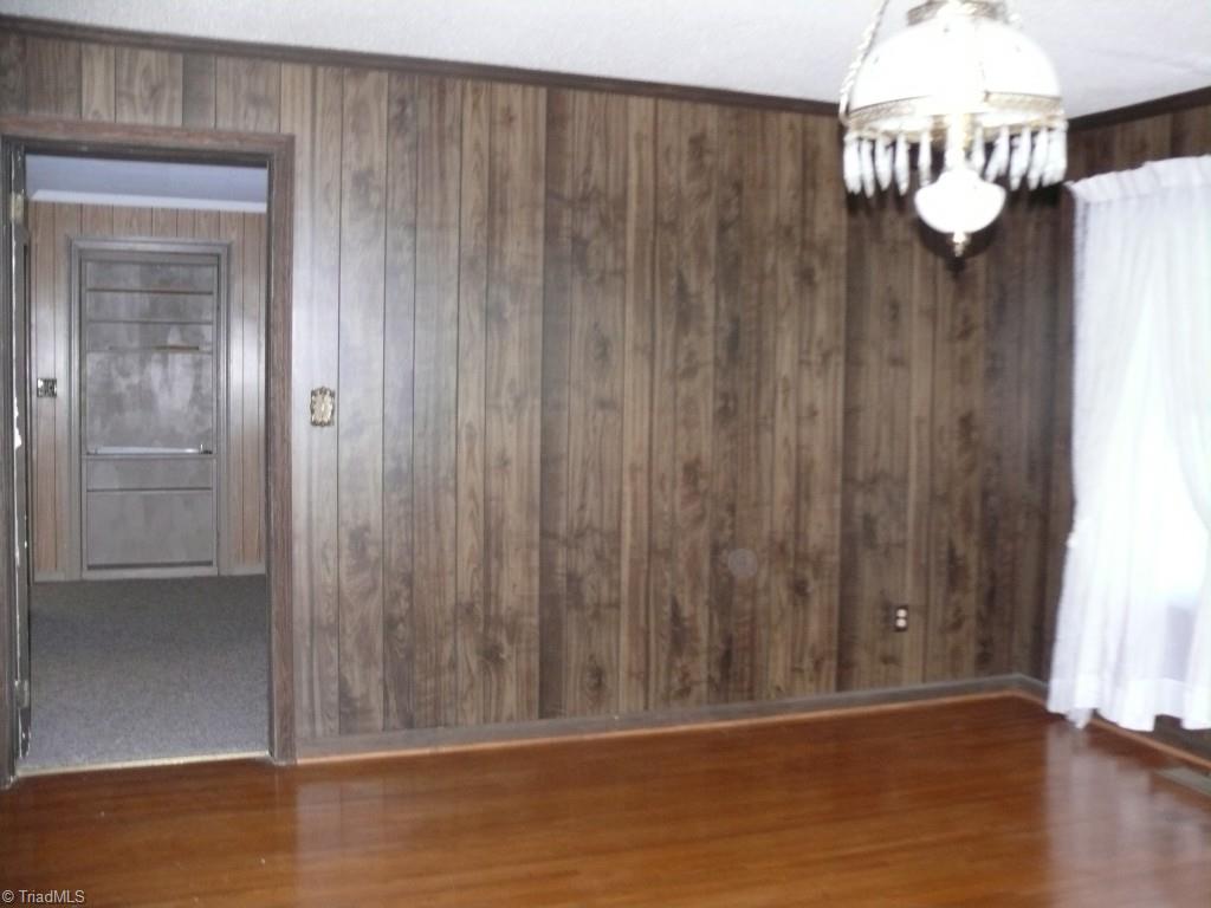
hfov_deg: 50.1
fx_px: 1294
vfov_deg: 38.7
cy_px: 454
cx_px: 606
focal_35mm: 37
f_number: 2.8
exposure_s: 1/30
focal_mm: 7.7
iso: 400
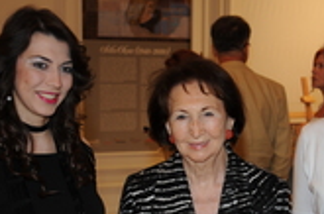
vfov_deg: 13.1
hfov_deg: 19.8
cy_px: 225
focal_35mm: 102
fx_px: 915
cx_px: 273
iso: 200
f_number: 5
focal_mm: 35
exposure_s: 1/60
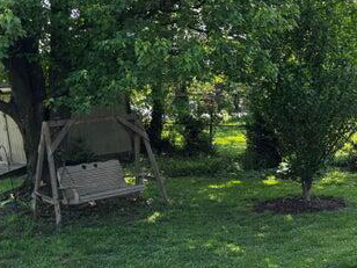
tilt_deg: -12.2
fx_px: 557
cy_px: 197
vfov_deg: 26.7
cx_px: 283
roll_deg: +2.8
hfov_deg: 34.5
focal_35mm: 54
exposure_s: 1/307
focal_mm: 5.96
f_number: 1.6
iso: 50
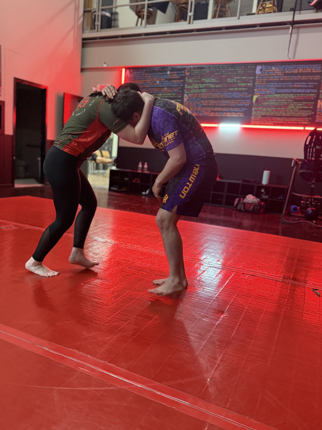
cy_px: 224
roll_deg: -3.2
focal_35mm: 29
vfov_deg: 61.6
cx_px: 132
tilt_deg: -10.7
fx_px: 360
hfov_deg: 48.0
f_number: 1.78
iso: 640
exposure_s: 1/60
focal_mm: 6.76
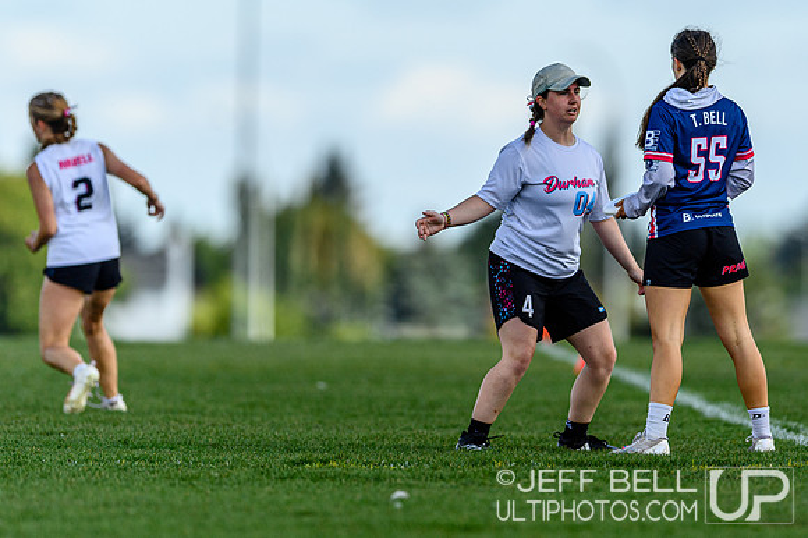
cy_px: 235
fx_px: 15502
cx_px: 537
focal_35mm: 691
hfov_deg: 3.0
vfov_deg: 2.0
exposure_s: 1/2000
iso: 110
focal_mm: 400
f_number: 3.2
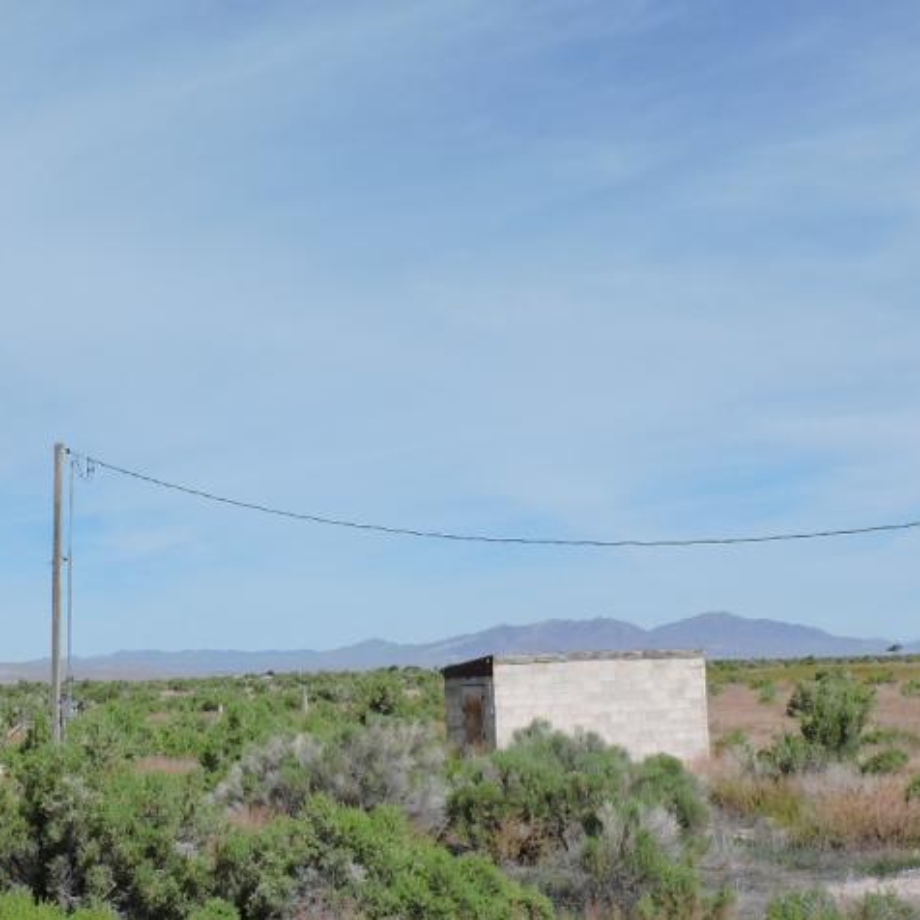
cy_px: 495
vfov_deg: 30.0
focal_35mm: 57
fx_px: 1714
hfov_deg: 29.8
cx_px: 290
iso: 100
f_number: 4.4
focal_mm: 5.4
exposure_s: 1/1000
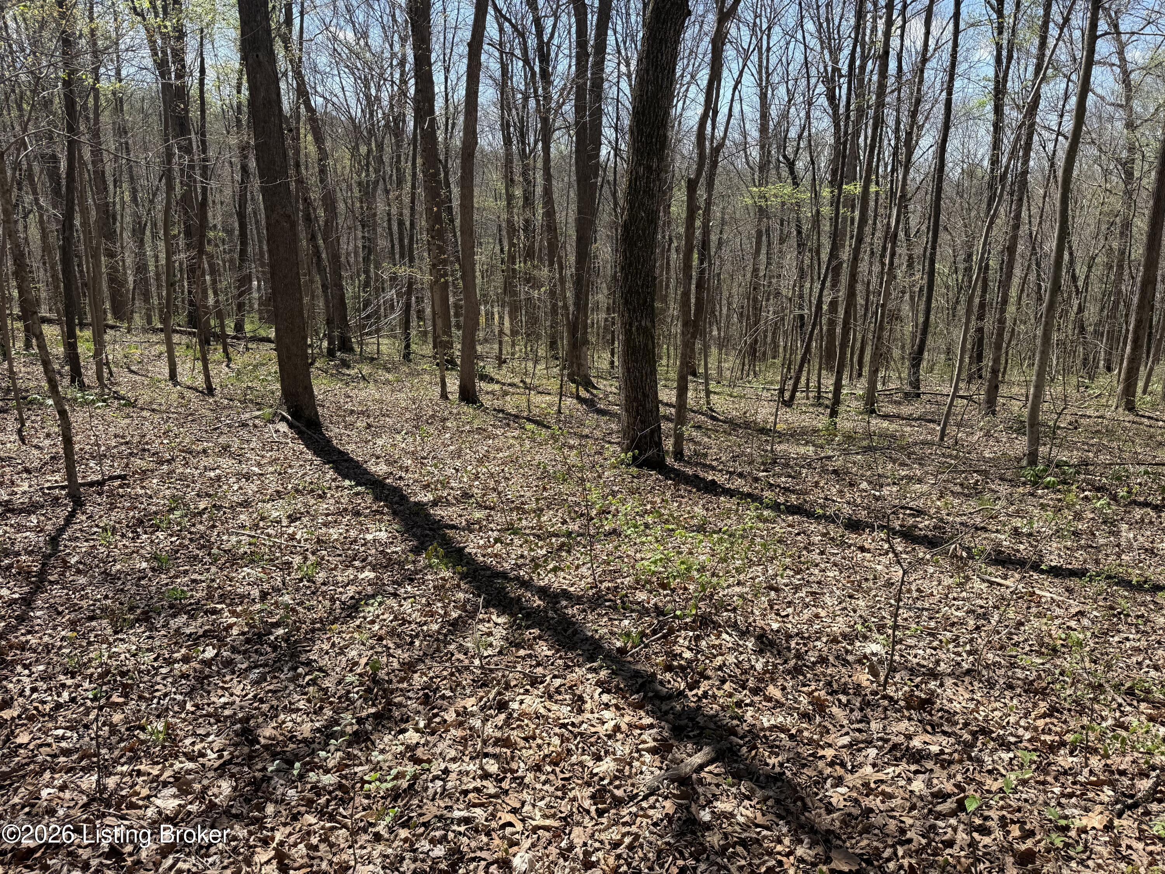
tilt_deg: -14.7
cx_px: 582
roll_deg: -0.7
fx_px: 808
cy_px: 437
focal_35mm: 24
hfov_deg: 71.6
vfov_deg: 56.8
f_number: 1.78
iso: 80
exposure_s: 1/2445
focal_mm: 6.76
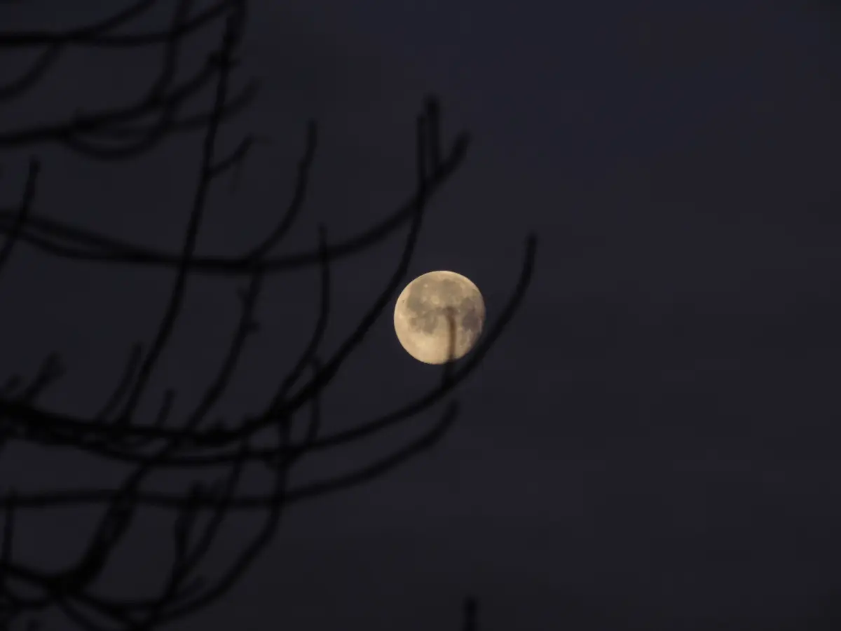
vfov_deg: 3.4
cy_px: 316
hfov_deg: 4.6
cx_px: 420
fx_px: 10568
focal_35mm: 435
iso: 80
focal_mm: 77.5
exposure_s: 1/10
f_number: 7.7
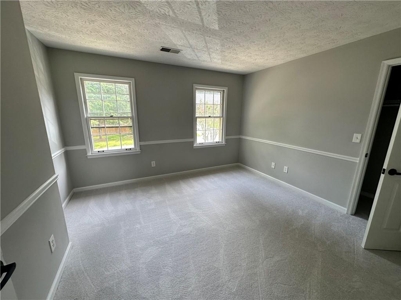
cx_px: 200
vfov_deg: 85.7
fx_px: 162
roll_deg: -1.0
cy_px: 150
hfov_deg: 102.1
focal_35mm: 14
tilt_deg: -13.7
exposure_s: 1/99
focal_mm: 2.22
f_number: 2.2
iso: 64
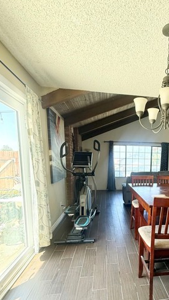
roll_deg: -1.9
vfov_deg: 85.2
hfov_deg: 53.1
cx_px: 130
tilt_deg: -7.3
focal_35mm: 20
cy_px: 184
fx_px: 159
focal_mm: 2.22
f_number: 2.2
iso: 250
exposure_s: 1/99
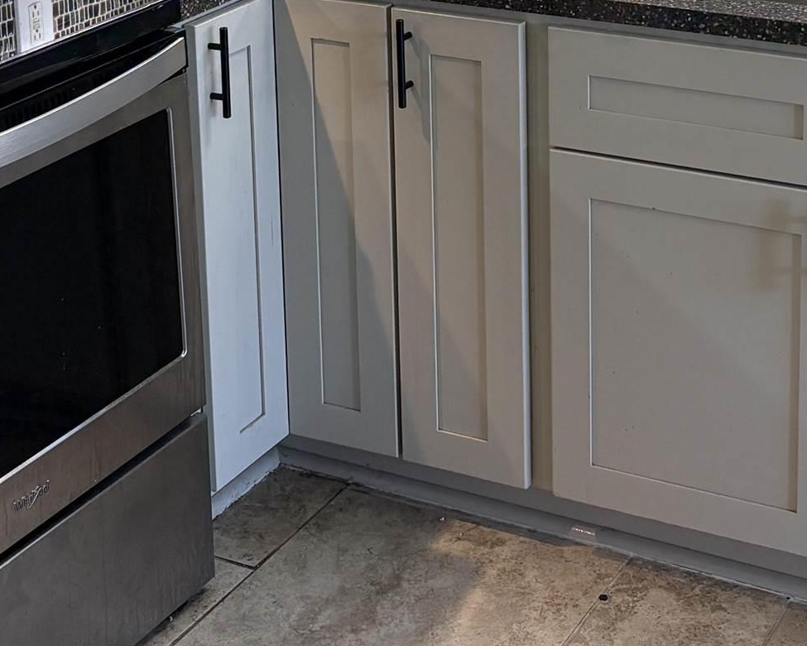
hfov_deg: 23.7
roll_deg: +0.7
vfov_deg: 18.4
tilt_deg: -13.1
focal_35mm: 80
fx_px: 1911
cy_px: -72
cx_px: 547
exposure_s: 1/135
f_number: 1.6
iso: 100
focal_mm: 5.96
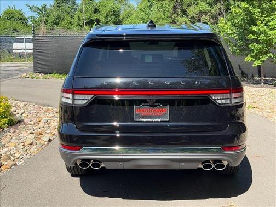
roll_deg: +2.0
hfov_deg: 39.7
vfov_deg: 30.3
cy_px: 104
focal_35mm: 48
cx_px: 138
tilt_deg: -8.9
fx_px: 383
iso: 80
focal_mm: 6.76
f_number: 1.78
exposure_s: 1/1838
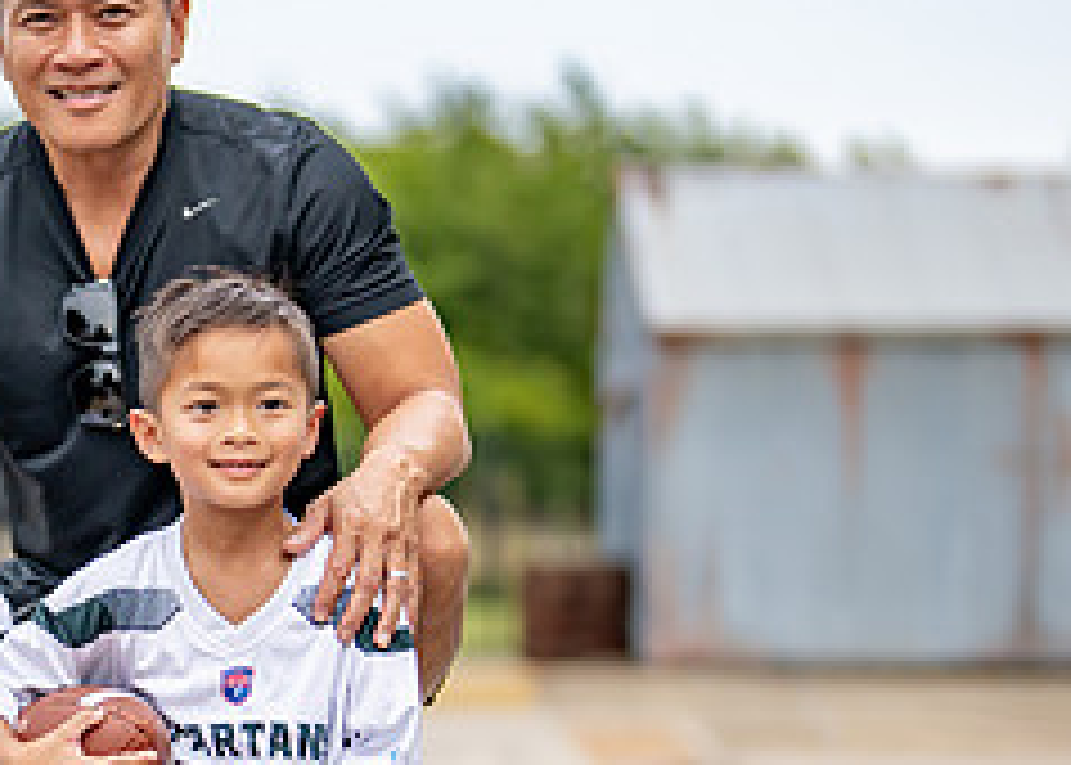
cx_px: 122
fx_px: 4167
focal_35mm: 137
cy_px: 673
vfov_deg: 10.4
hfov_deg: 14.5
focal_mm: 50
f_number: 1.2
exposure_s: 1/2000
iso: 250
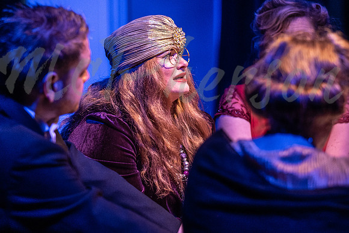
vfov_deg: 10.7
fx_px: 1243
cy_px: 123
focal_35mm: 128
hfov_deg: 16.0
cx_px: 177
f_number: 1.4
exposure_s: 1/250
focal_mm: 56
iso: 1000
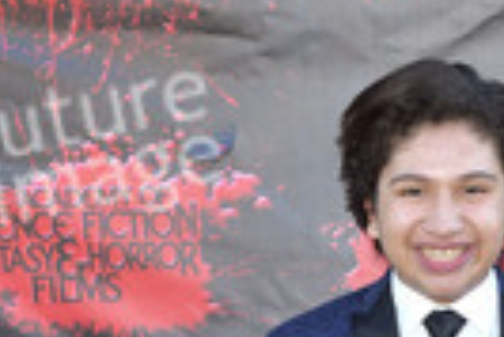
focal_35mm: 96
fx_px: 1345
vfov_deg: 12.2
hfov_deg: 20.8
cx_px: 441
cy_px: 731
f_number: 6.3
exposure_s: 1/250
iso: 250
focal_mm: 32
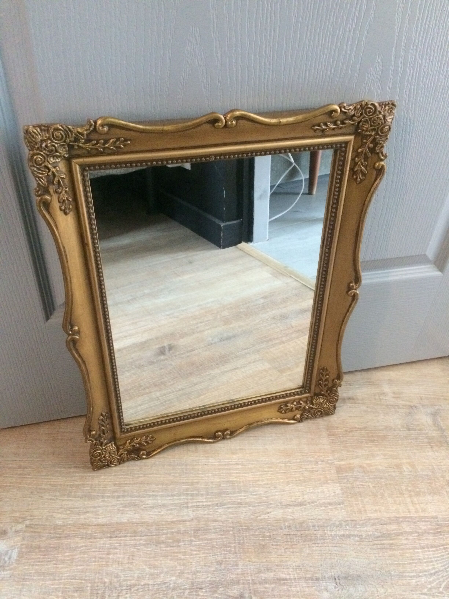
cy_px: 300
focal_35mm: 29
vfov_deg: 61.7
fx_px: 502
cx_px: 224
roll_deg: -2.6
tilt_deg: -41.0
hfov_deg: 48.2
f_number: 2.2
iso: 500
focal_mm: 4.15
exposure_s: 1/17
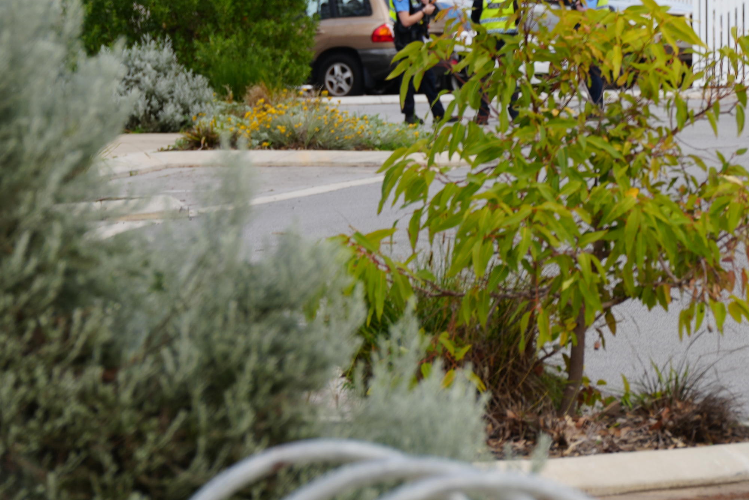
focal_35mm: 499
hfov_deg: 4.1
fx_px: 10381
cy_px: 65
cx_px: 923
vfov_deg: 2.8
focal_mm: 200
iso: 100
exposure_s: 1/250
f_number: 5.6
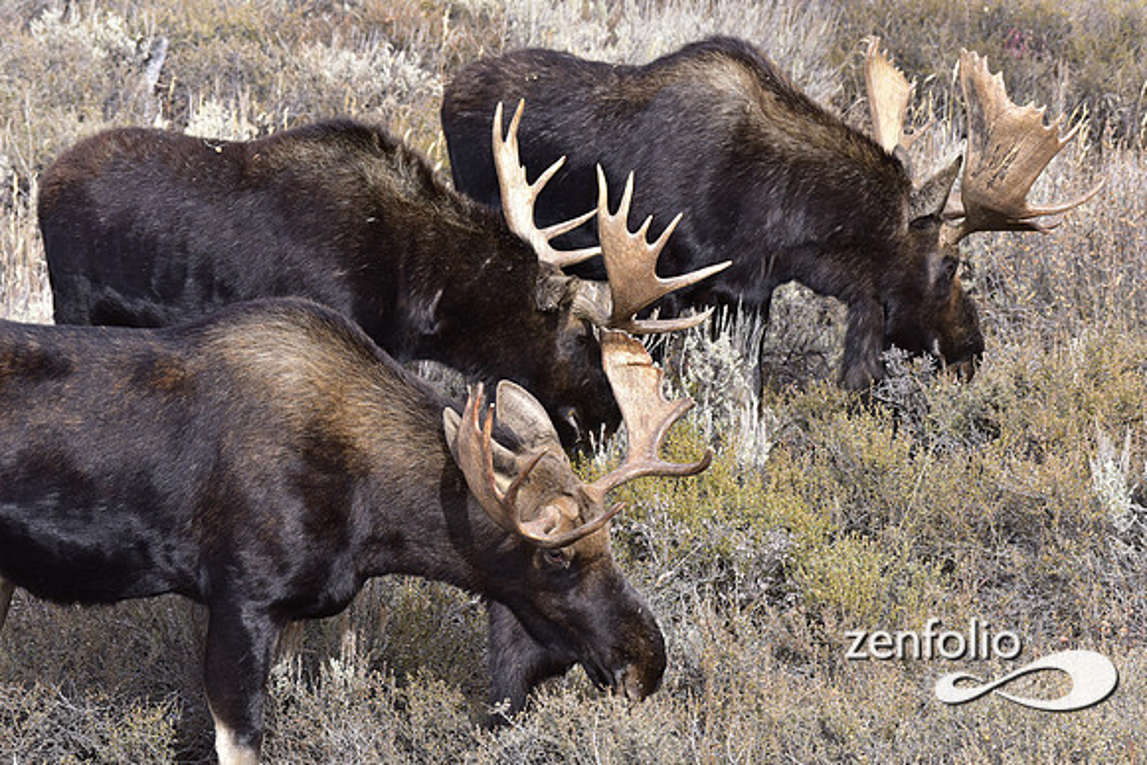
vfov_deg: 6.9
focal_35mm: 200
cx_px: 574
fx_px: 6373
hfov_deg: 10.3
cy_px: 382
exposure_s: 1/800
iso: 800
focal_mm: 200
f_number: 8
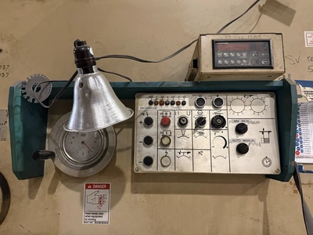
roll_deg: +0.1
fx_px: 217
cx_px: 156
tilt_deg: +8.7
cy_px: 118
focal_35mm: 24
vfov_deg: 56.8
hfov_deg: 71.6
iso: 1000
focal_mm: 6.76
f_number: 1.78
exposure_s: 1/40
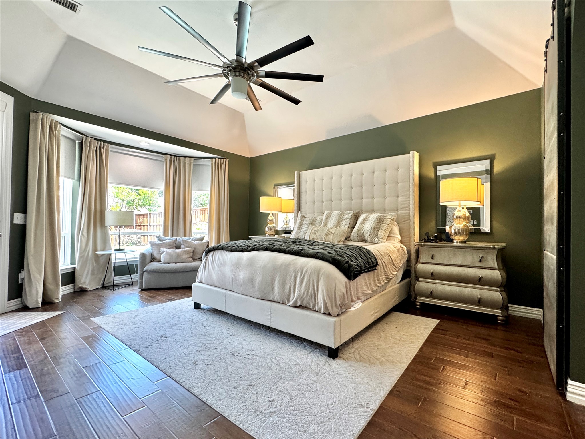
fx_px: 237
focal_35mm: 14
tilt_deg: +0.1
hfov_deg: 102.0
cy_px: 220
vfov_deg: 85.7
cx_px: 292
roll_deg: -0.2
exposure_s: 1/120
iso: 320
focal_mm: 2.22
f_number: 2.2
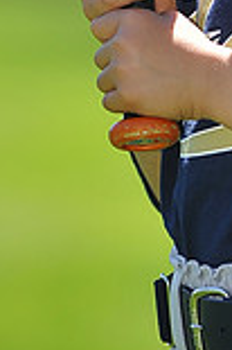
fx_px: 7237
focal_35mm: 747
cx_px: 286
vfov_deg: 2.8
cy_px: -233
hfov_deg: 1.8
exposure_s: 1/640
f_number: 4.5
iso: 200
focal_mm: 200
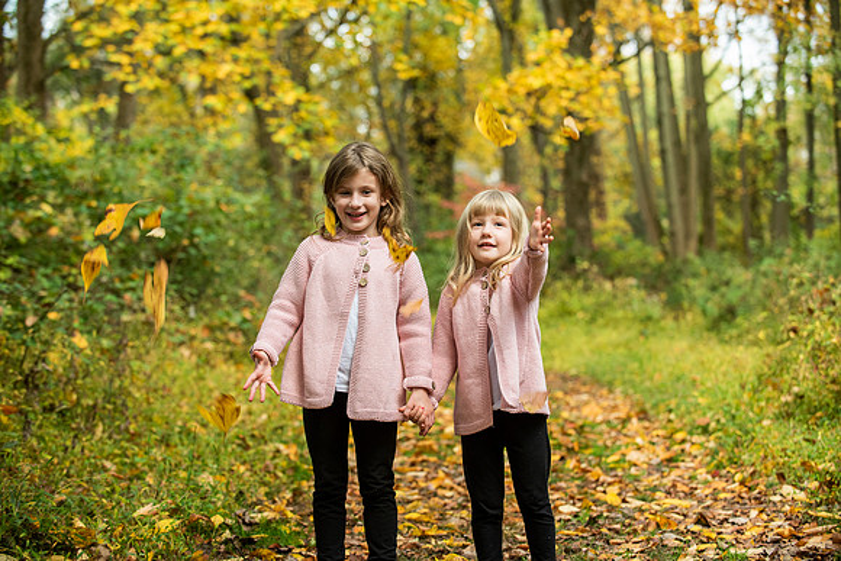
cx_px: 420
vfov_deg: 16.7
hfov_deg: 24.8
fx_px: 1916
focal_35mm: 82
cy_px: 280
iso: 640
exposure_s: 1/160
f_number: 4
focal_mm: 82
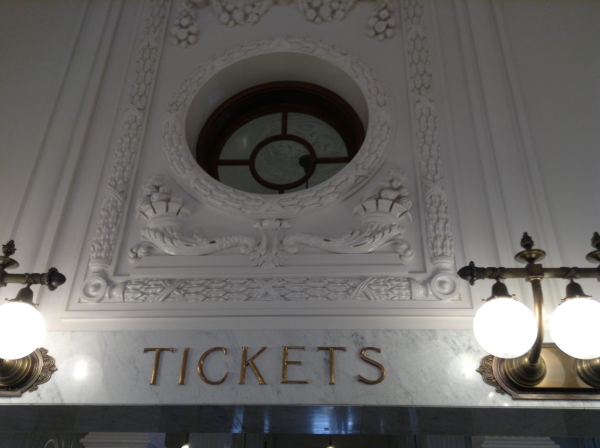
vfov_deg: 42.8
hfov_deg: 55.4
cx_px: 300
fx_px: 571
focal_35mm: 33
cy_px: 224
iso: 32
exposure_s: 1/30
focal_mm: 3.3
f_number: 2.4
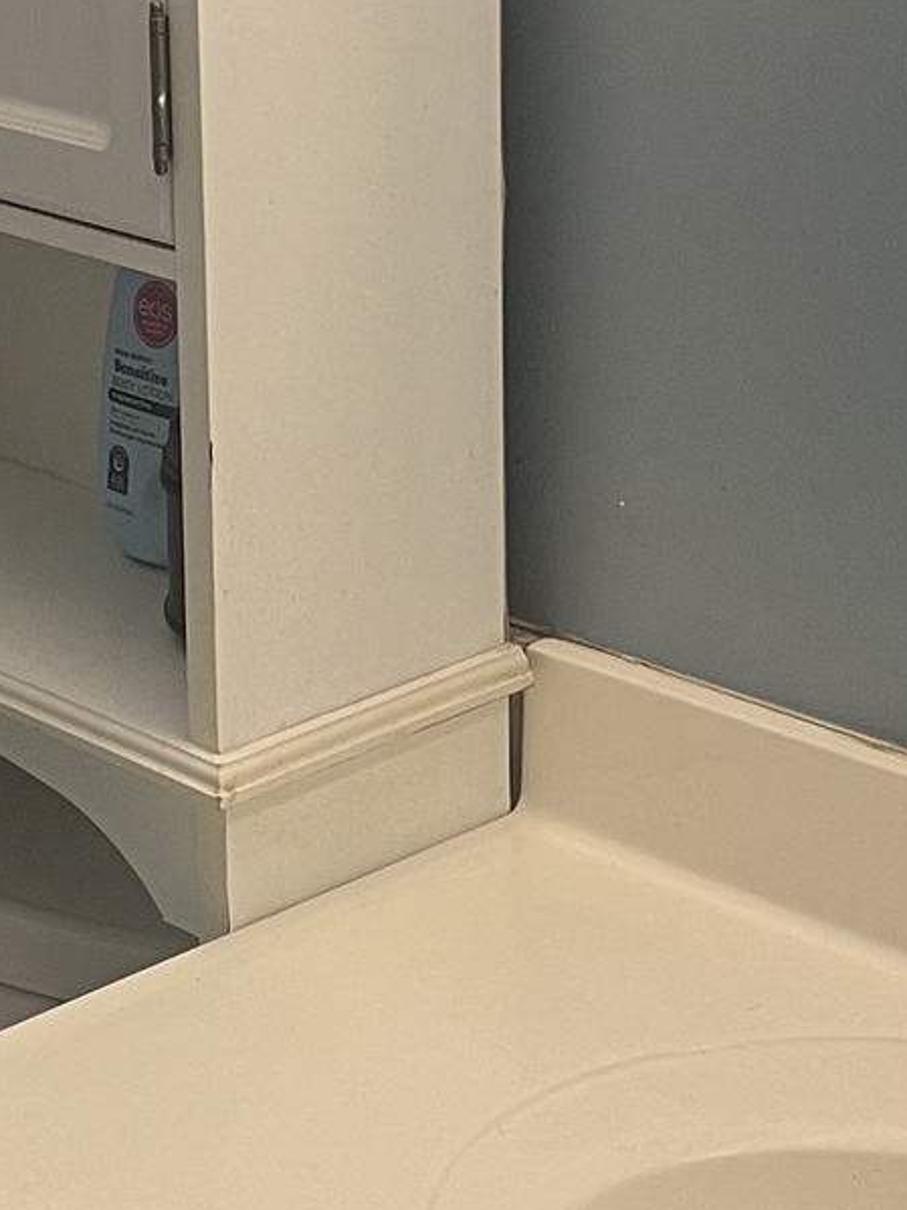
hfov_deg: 14.8
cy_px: 186
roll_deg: +1.0
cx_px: 349
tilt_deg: -12.9
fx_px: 3495
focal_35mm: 100
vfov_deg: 19.4
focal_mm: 5.7
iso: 100
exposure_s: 1/60
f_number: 1.5
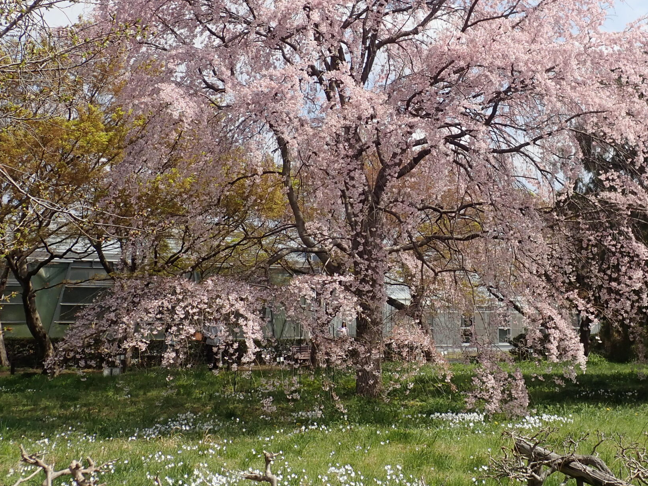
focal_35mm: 47
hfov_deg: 40.3
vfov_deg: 30.8
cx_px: 379
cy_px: 182
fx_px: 880
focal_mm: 5.5
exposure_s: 1/125
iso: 100
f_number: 9
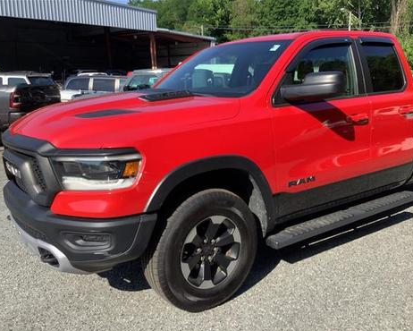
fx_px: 404
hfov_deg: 54.2
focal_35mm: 33
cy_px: 168
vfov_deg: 44.6
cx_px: 215
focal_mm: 3.3
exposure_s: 1/476
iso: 25
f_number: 2.4
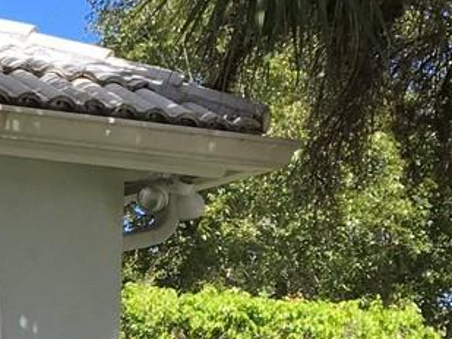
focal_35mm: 150
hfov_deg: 12.1
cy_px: 560
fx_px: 1959
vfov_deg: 9.5
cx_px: -367
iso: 25
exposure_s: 1/801
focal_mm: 4.15
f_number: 2.2
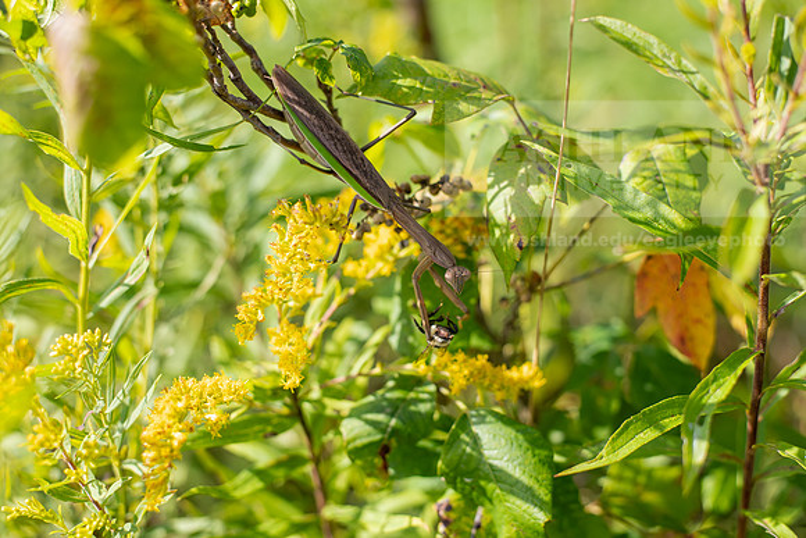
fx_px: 1120
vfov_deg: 27.0
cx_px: 403
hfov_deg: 39.6
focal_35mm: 50
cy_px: 269
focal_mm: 50
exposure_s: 1/320
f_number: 3.2
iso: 80
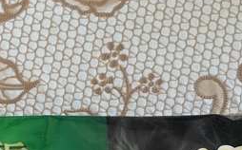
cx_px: -31
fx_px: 639
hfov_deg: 20.4
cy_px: 258
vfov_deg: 12.4
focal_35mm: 97
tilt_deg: -87.0
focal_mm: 4.15
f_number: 2.2
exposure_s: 1/24
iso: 200
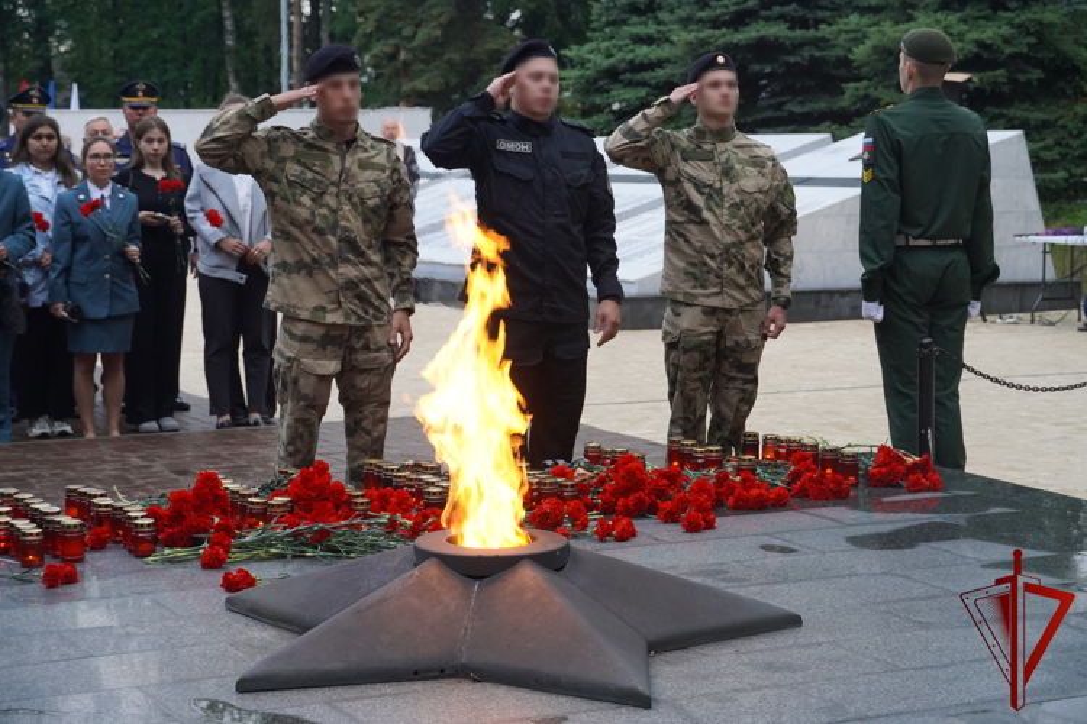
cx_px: 544
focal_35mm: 75
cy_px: 362
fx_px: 2264
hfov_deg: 27.0
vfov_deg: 18.2
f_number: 5
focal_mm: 50
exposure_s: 1/160
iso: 1250
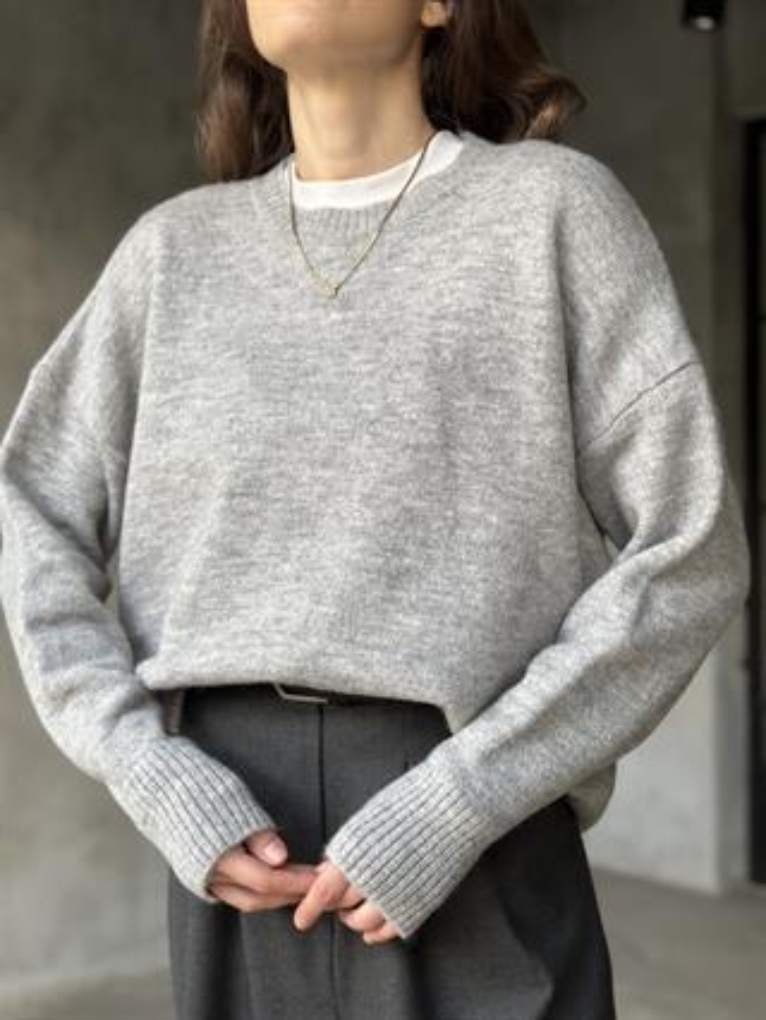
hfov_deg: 30.3
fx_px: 1415
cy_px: 510
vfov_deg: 39.6
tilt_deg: -0.4
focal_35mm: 48
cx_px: 383
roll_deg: +0.1
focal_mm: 6.86
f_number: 1.78
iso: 125
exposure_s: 1/75
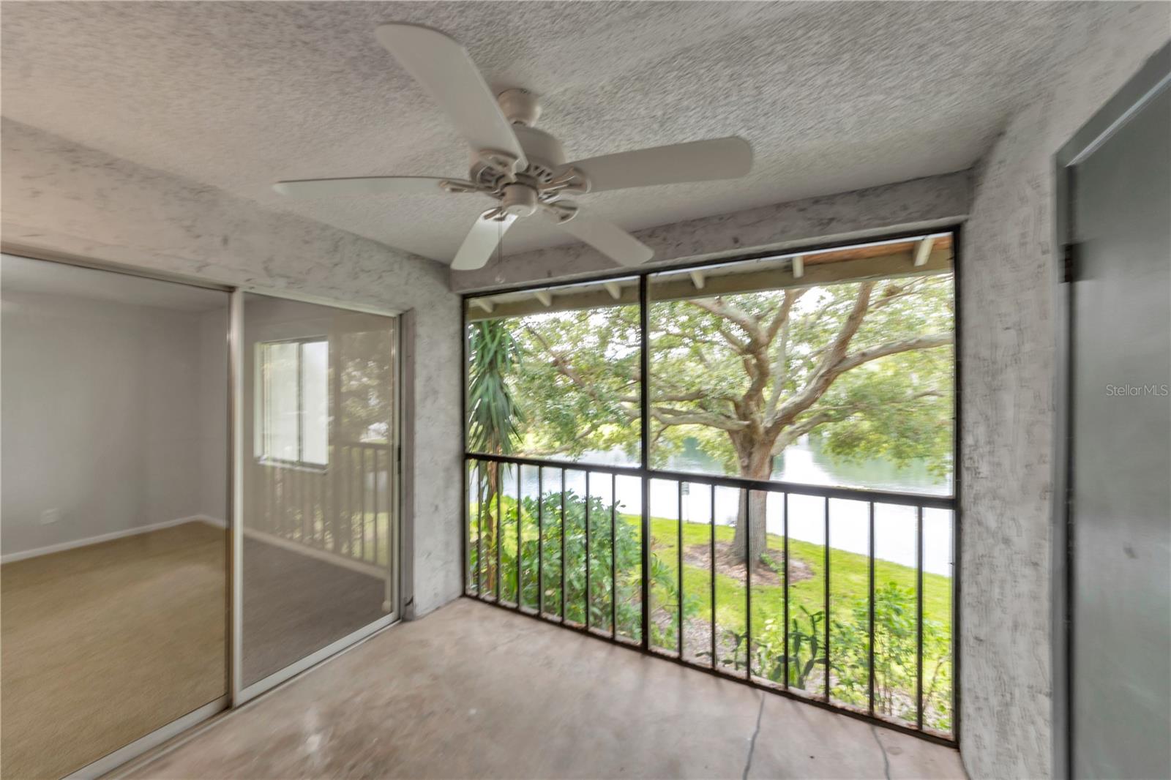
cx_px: 586
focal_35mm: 12
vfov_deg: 90.0
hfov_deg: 112.6
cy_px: 390
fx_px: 390
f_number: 8
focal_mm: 8
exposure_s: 1/6
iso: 100
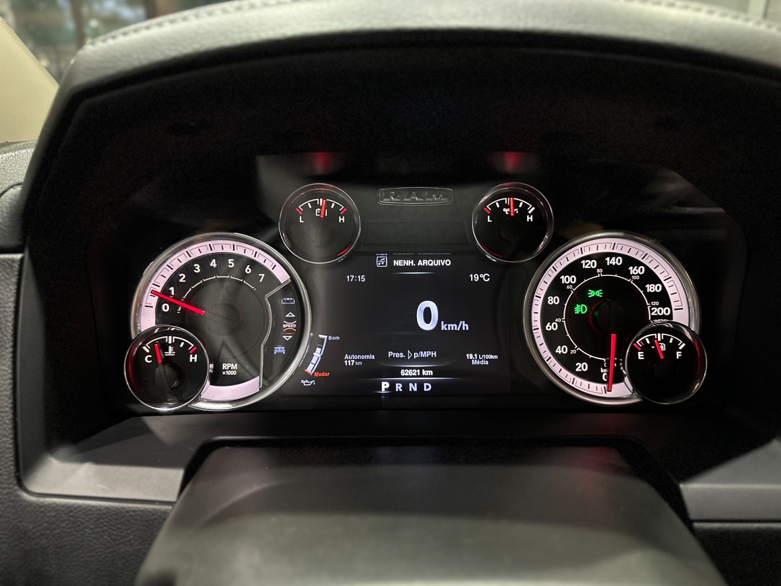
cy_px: 293
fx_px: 541
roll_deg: -0.7
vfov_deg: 56.8
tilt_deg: -20.7
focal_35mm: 24
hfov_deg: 71.6
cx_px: 390
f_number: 1.78
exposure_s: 1/34
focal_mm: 6.86
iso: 800
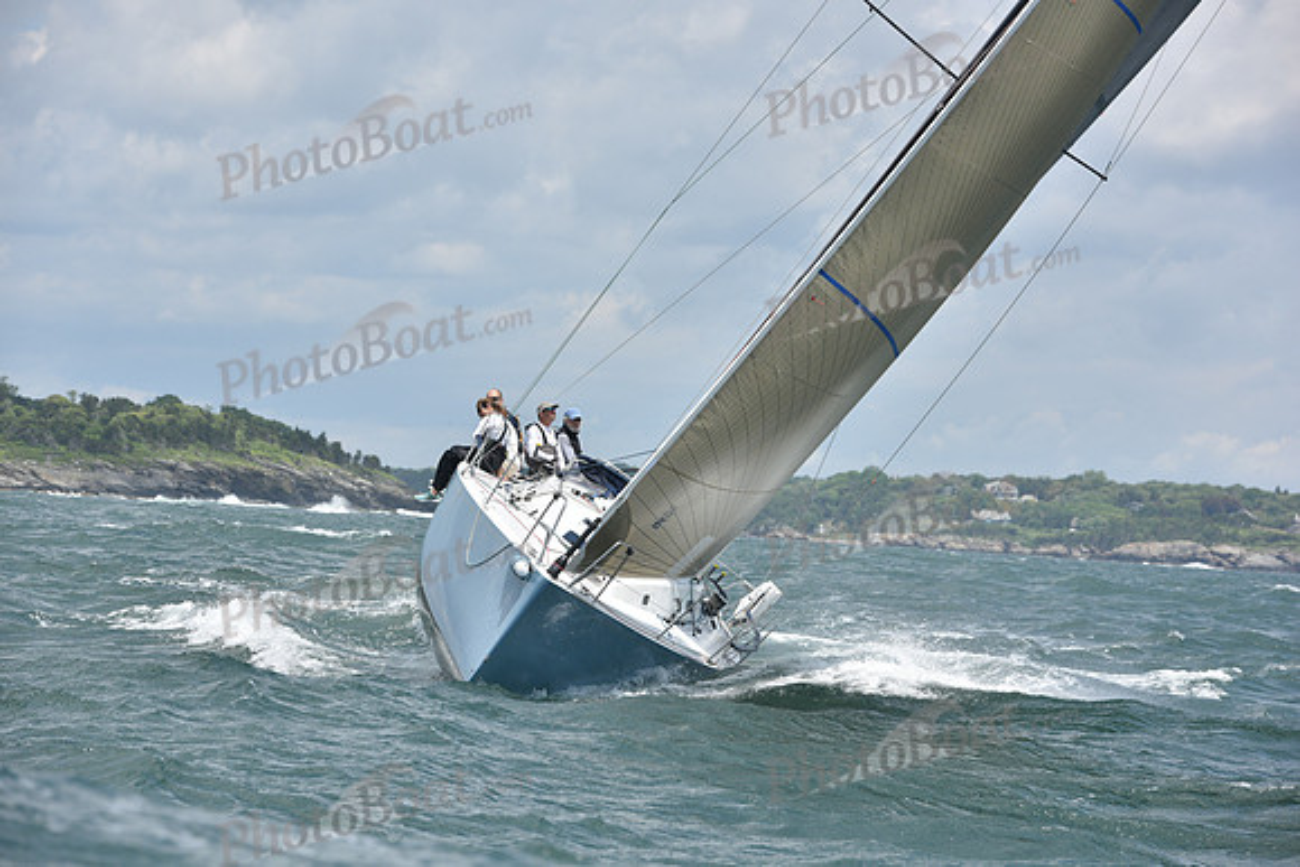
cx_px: 650
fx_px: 5237
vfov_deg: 9.5
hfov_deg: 14.2
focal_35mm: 145
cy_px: 434
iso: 250
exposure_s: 1/1250
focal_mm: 145
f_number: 7.1
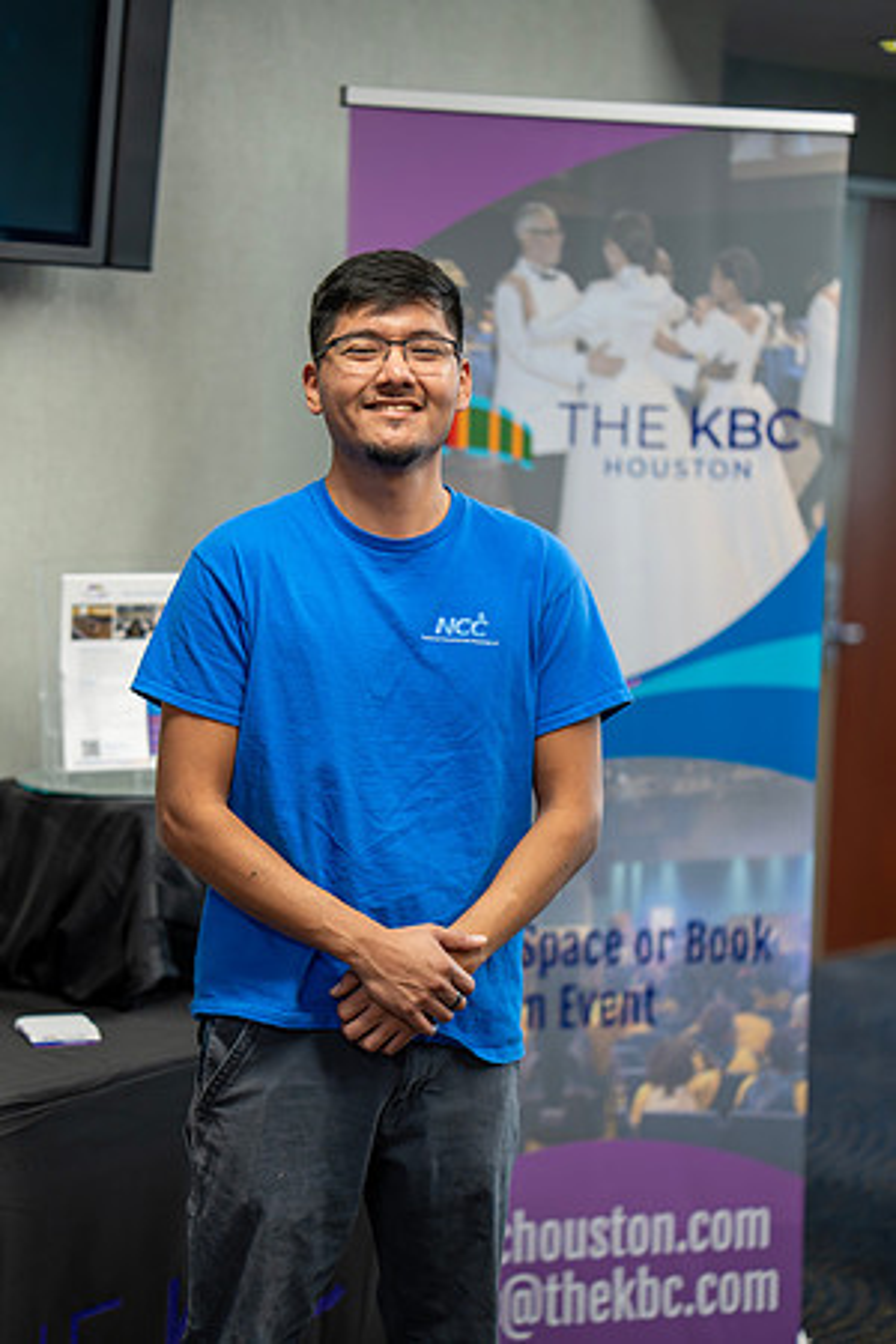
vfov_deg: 23.9
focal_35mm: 85
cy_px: 672
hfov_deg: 16.1
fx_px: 3173
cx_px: 448
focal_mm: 85
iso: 1000
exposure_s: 1/160
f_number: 2
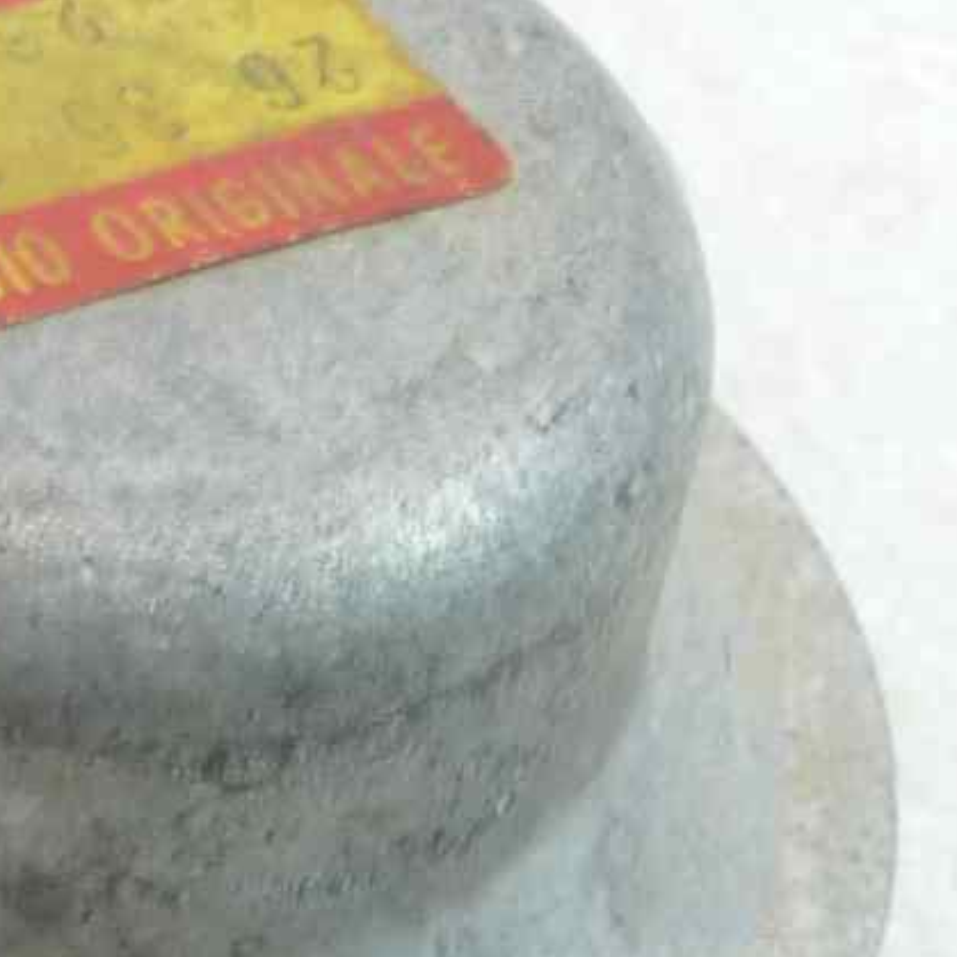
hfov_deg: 12.7
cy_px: 471
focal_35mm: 135
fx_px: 4223
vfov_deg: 12.9
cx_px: -66
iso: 80
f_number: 3.3
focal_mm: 4.1
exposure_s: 1/15
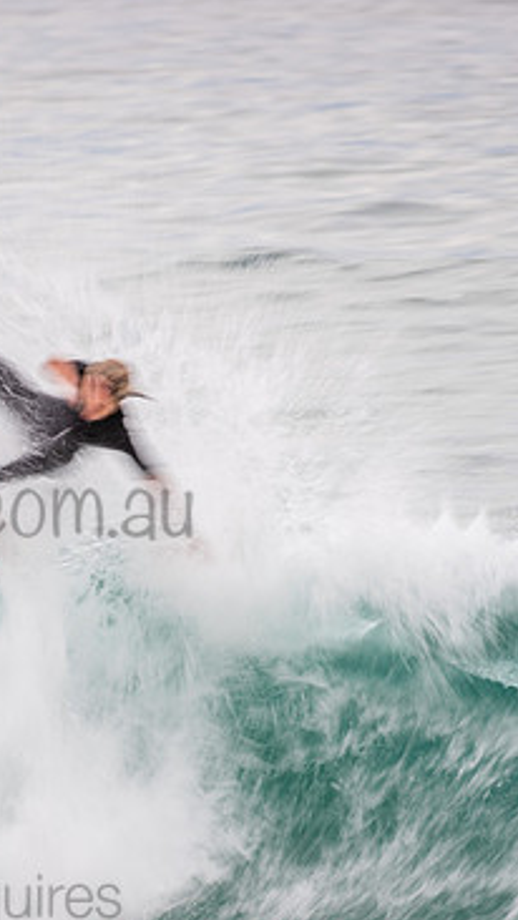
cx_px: -73
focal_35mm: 831
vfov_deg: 2.6
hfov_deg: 1.5
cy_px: 479
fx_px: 20282
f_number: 11
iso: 64
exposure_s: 1/20
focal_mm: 500
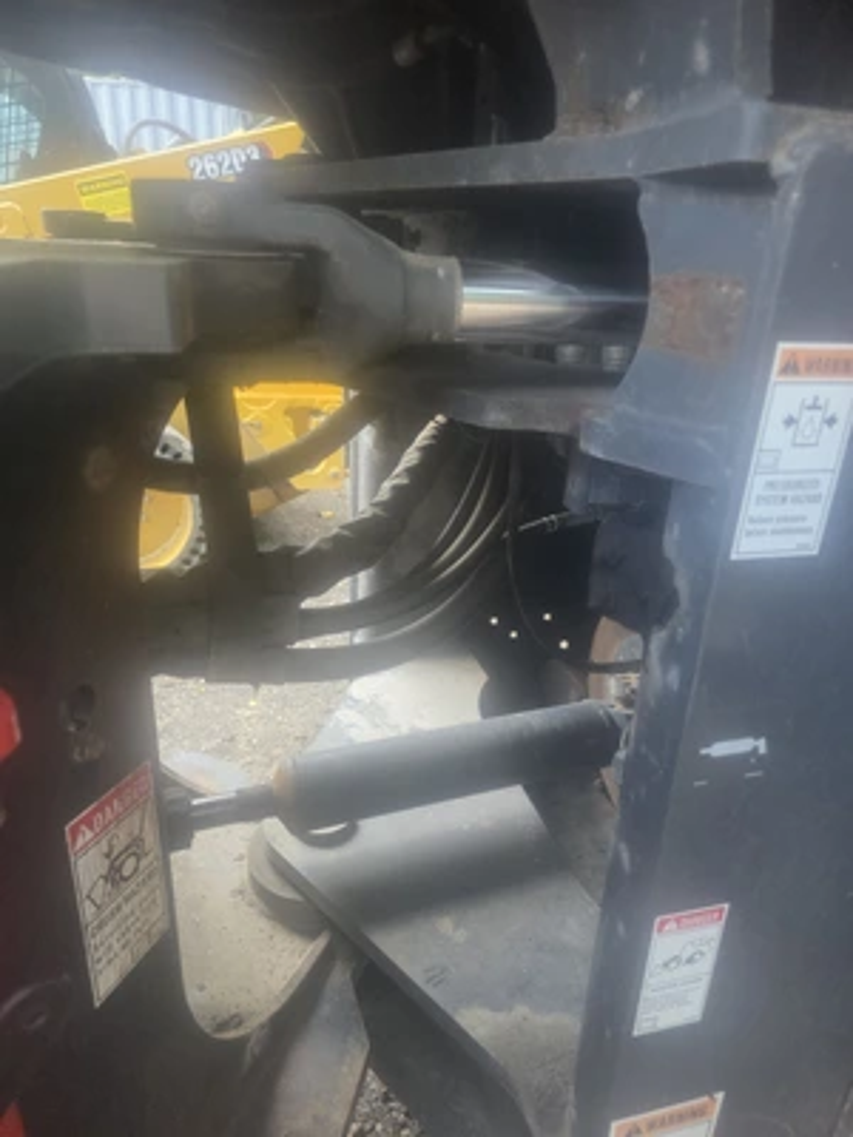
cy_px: 568
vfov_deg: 73.9
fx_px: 756
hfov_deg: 58.9
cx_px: 426
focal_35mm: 23
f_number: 1.7
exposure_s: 1/120
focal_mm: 6.3
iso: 250
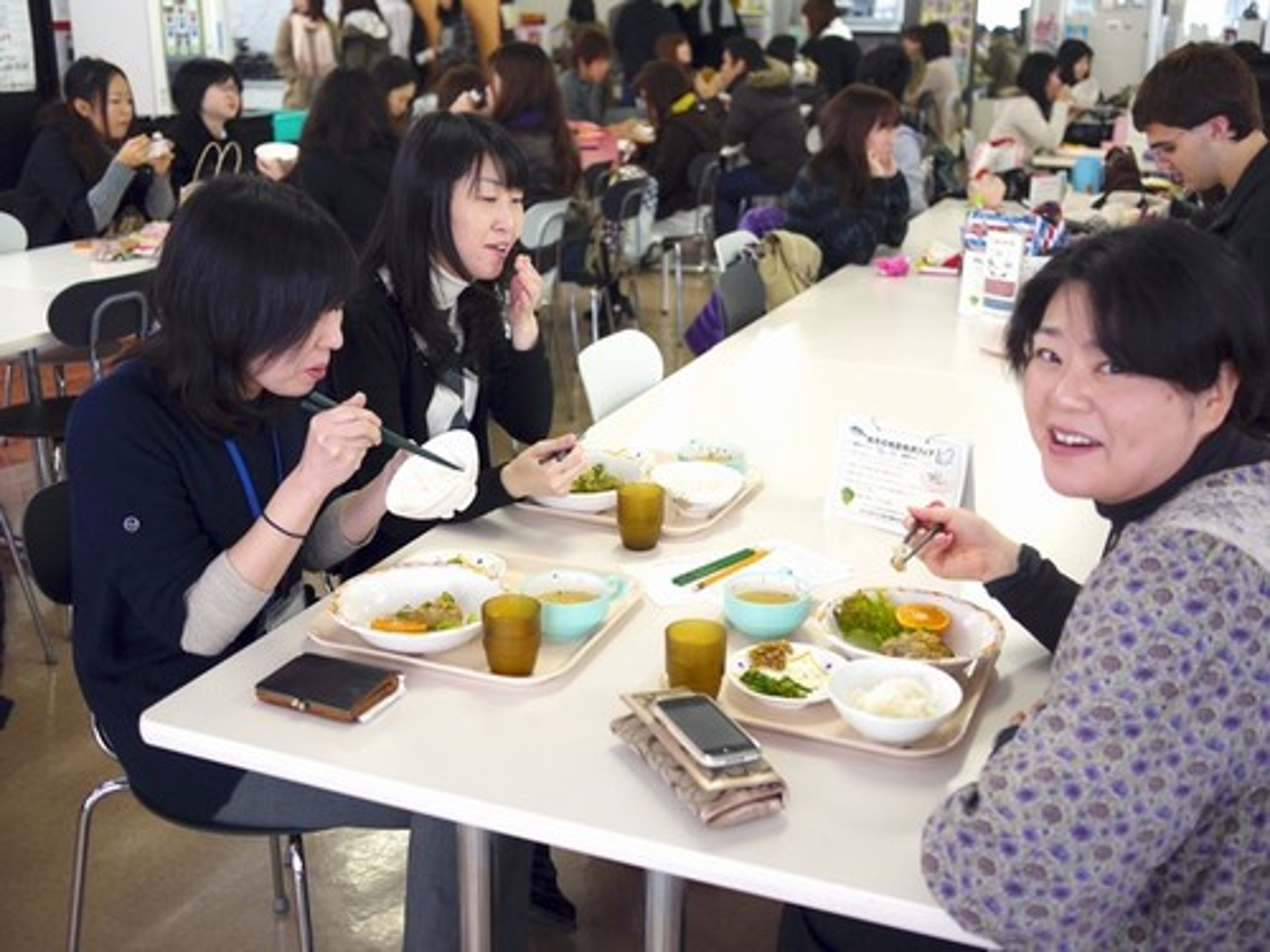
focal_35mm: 40
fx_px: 1468
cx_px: 635
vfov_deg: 36.0
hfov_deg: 46.8
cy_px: 476
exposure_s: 1/100
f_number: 2
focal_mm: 20
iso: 100
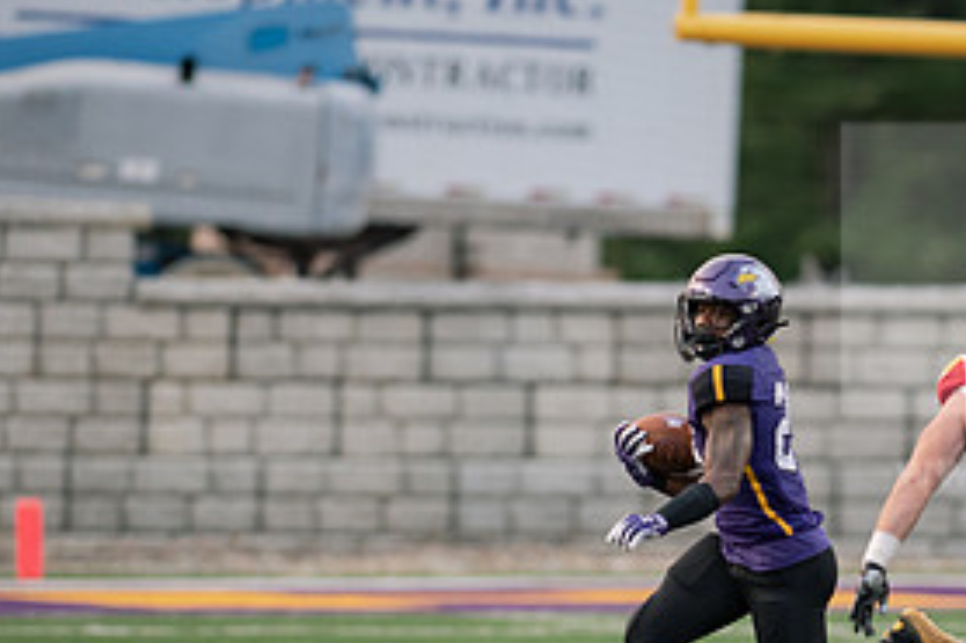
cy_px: 544
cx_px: 737
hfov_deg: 3.3
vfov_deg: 2.2
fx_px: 16787
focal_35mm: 626
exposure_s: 1/1000
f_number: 2.8
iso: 1600
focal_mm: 300
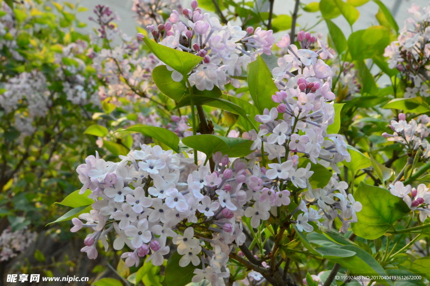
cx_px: 215
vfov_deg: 11.4
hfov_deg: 17.1
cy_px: 143
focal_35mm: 120
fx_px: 1432
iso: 4000
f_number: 25
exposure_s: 1/250
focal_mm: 80
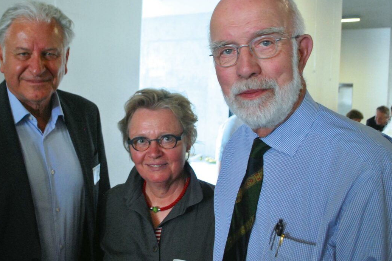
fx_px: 425
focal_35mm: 39
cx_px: 141
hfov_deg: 49.0
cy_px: 105
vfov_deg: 34.1
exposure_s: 1/30
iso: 720
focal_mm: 20
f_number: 3.8
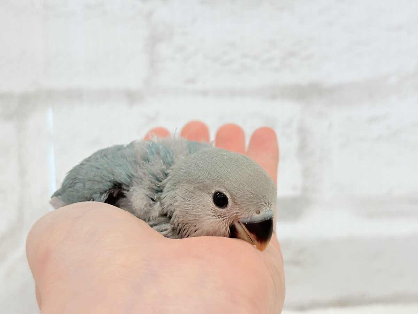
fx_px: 628
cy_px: 157
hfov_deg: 36.8
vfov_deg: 28.0
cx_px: 209
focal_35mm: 52
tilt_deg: -5.4
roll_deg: +2.1
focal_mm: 5.96
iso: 50
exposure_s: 1/100
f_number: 1.6
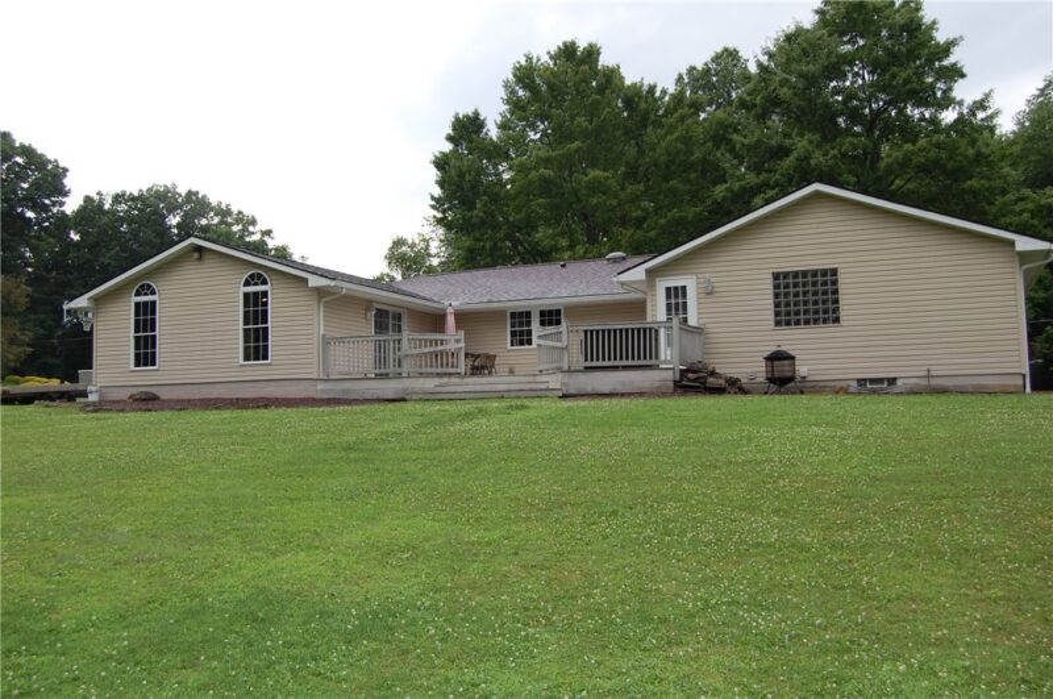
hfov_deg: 55.2
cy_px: 350
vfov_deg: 38.3
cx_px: 526
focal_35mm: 34
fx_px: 1008
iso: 220
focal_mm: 23
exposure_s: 1/500
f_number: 5.6
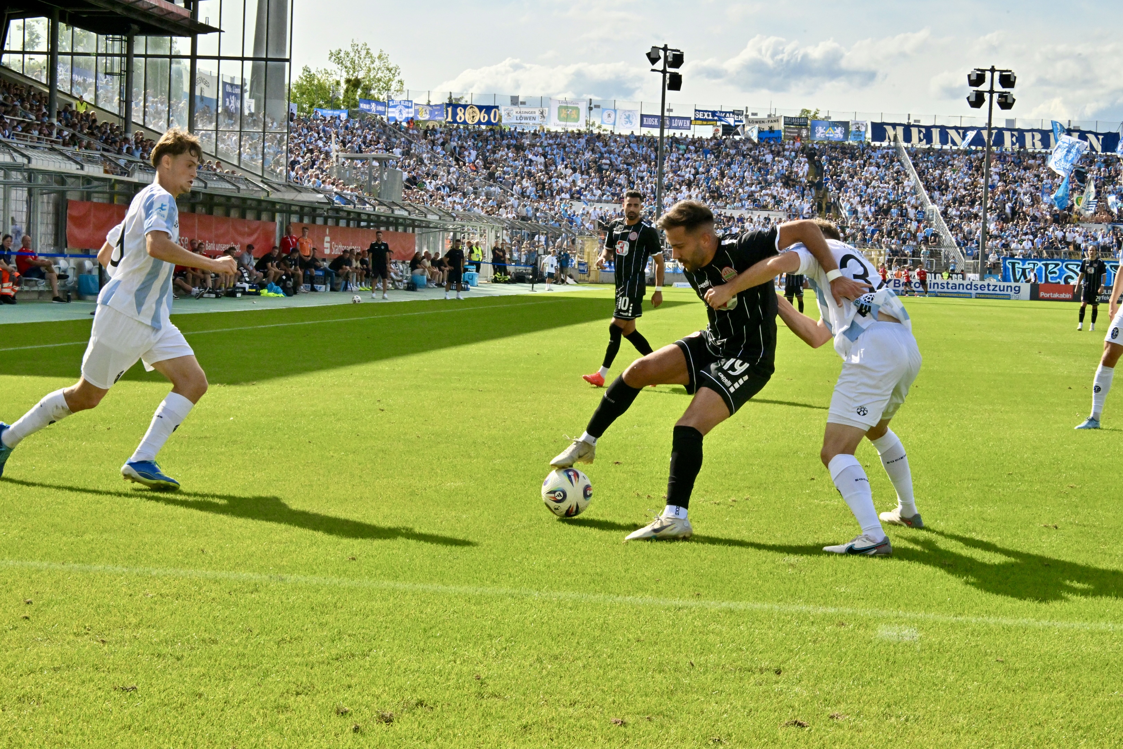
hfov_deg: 32.4
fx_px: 1934
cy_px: 374
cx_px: 562
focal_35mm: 62
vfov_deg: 21.9
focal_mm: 62
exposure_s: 1/1250
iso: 3200
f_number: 25
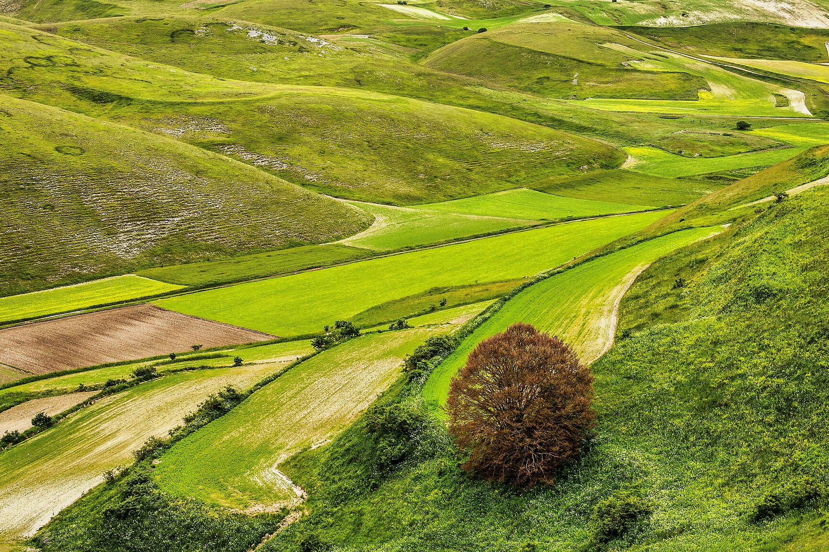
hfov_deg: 29.2
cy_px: 188
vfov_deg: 19.6
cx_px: 455
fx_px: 1588
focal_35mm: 69
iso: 250
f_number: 10
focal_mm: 50
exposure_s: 1/160
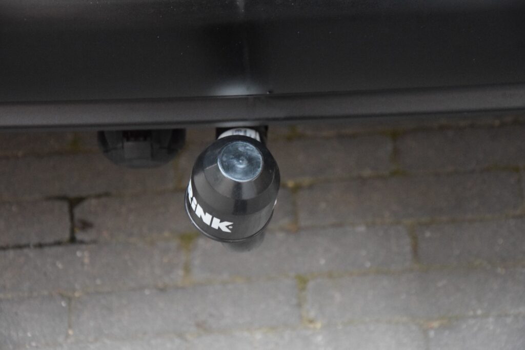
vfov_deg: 12.2
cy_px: 175
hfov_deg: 18.2
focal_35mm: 112
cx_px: 262
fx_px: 1641
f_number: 5.3
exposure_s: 1/60
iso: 6400
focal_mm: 75
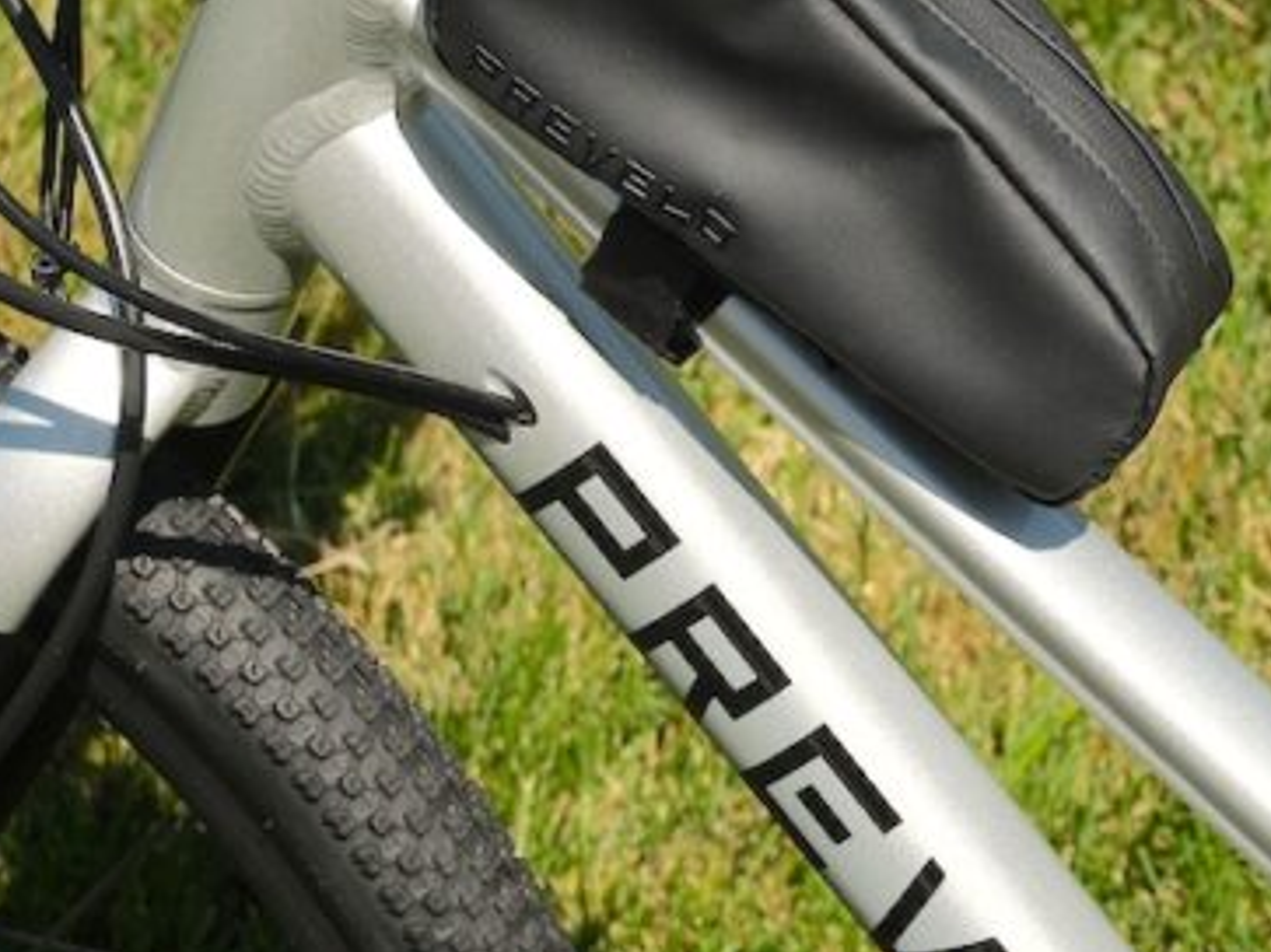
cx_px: 1131
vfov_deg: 12.1
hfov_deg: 16.0
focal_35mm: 122
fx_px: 4478
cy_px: 180
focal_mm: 30
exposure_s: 1/600
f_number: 5.6
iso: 125
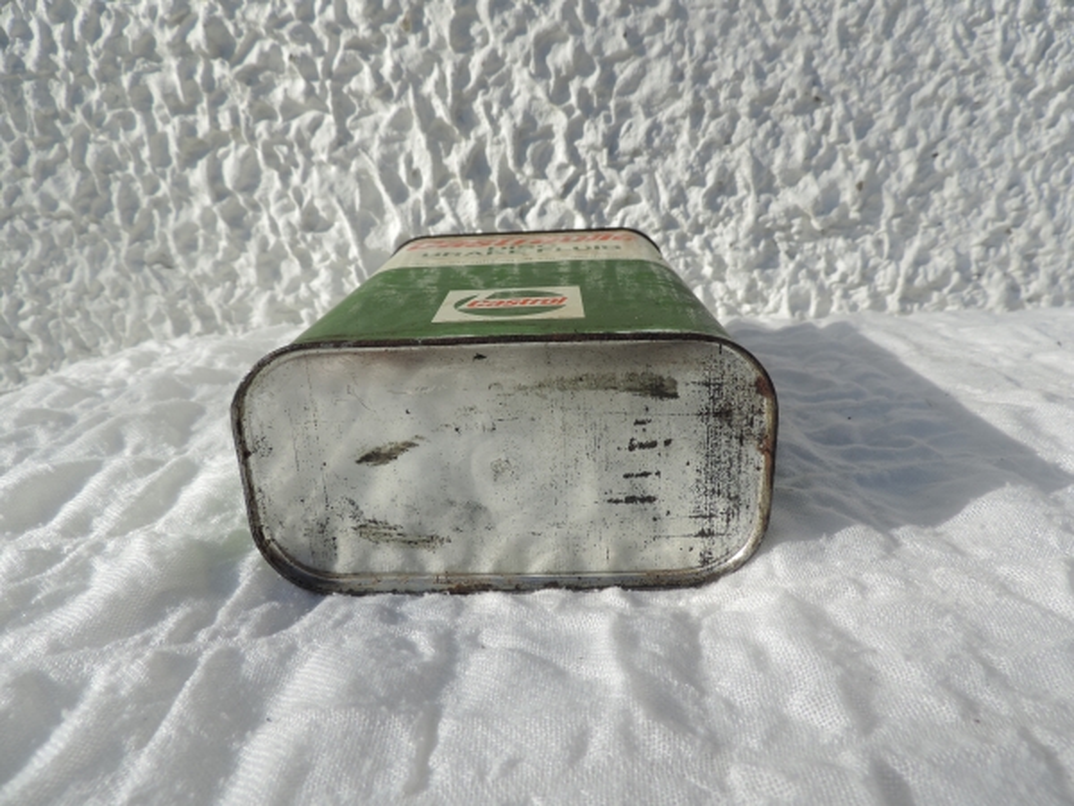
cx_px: 537
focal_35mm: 24
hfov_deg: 71.6
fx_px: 745
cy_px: 403
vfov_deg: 56.8
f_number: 3.3
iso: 80
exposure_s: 1/1000
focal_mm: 4.3
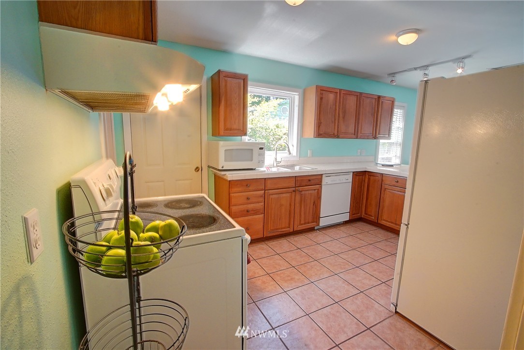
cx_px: 262
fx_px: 219
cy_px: 175
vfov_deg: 77.4
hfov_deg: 100.3
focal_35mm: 15
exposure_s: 1/4
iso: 1250
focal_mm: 10
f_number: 22
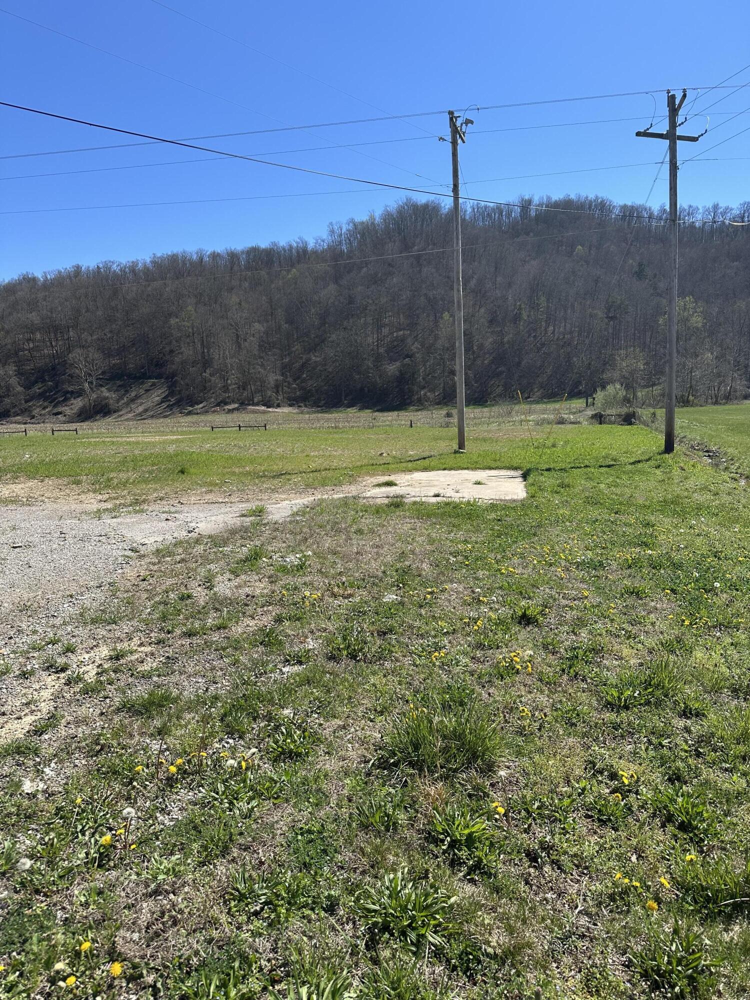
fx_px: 693
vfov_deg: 71.6
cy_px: 500
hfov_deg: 56.8
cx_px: 375
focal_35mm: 24
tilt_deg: -9.2
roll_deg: +0.9
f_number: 1.78
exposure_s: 1/3597
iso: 80
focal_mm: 6.86
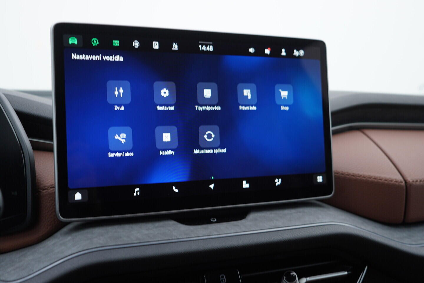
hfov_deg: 53.1
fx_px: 424
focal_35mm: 36
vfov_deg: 36.9
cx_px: 212
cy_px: 142
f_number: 3.2
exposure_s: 1/50
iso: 125
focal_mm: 24
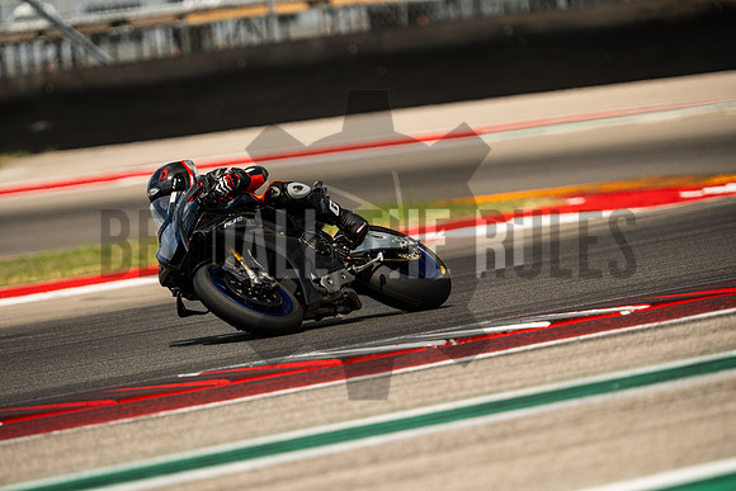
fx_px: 8588
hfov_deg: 4.9
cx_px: 368
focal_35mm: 420
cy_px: 246
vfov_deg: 3.3
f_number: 2.8
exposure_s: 1/2500
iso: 200
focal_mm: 280
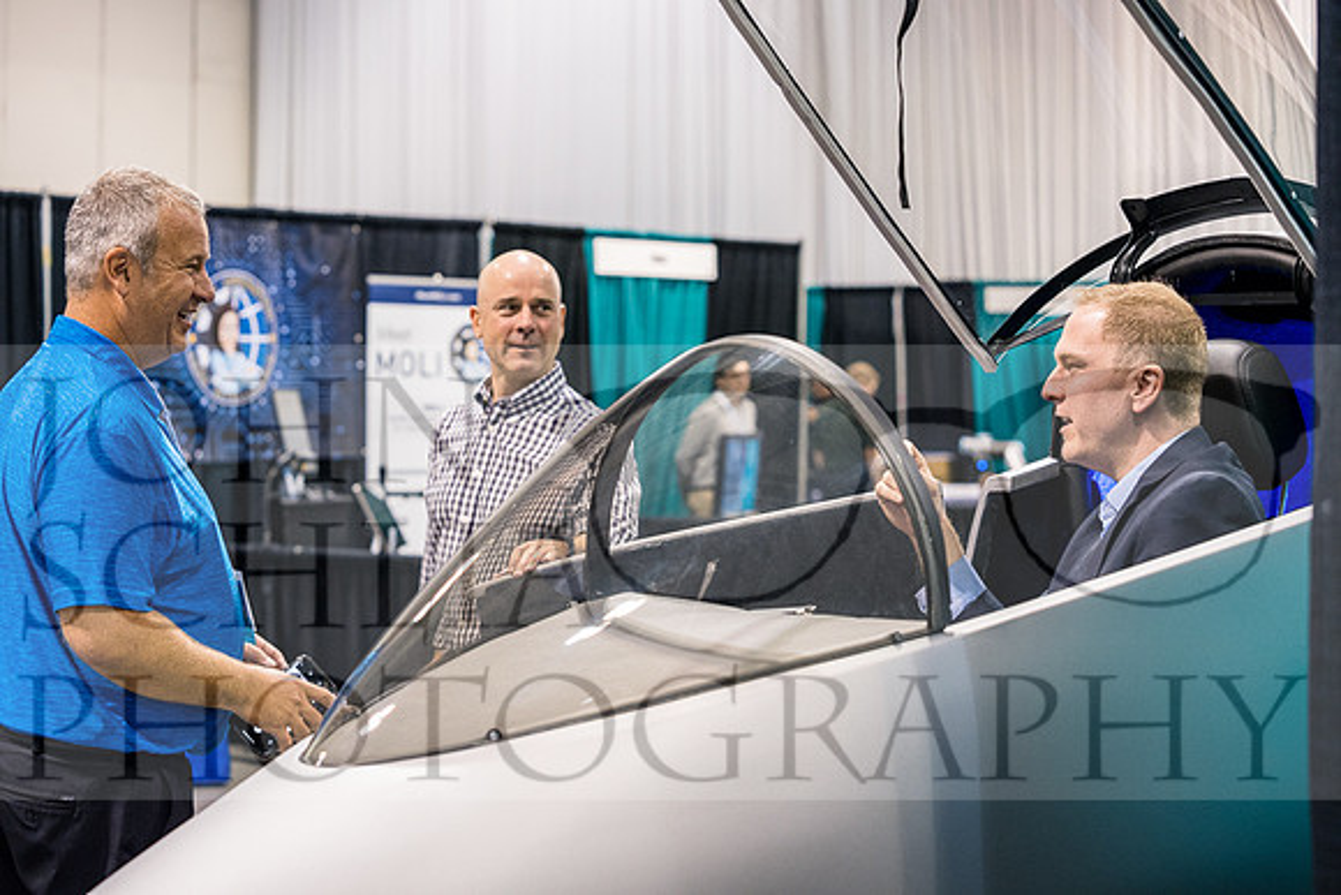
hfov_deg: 28.8
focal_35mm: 70
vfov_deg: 19.5
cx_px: 670
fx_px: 2608
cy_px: 448
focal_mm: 70
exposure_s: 1/160
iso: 3200
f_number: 3.5
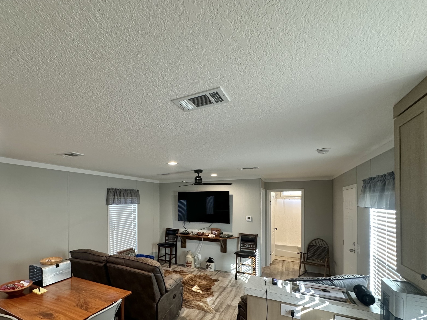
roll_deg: -0.4
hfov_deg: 86.1
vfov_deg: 70.3
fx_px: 222
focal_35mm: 18
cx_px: 162
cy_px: 203
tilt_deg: -0.2
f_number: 2.2
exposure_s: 1/60
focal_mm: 2.22
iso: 200
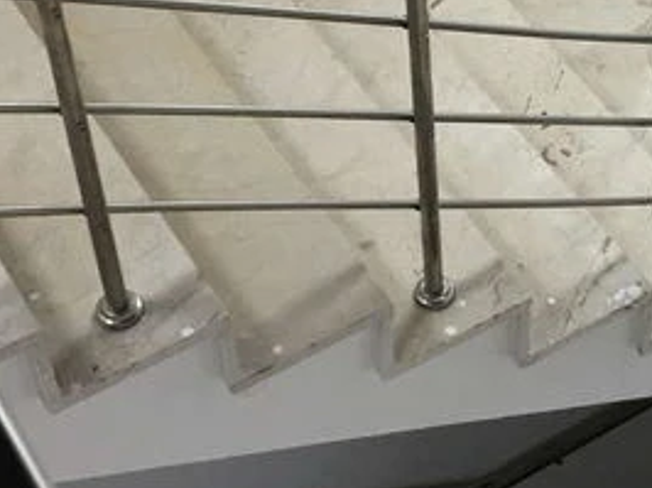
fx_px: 2070
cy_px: 137
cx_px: 547
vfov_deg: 13.4
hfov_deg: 17.7
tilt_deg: -46.8
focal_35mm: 110
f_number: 2.2
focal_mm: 4.15
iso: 32
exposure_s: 1/33
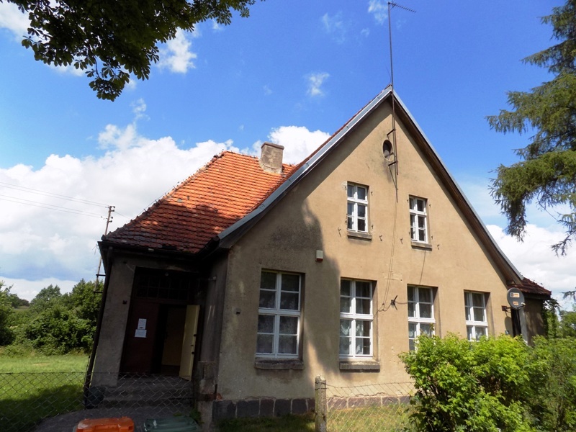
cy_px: 216
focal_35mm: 23
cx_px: 288
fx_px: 383
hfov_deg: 73.9
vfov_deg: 58.9
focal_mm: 4
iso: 80
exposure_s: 1/1250
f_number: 3.1
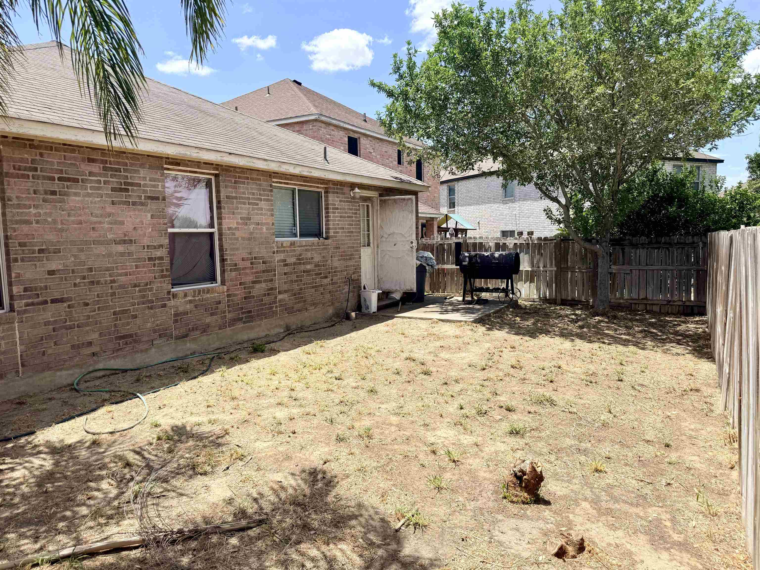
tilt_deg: -4.5
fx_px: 527
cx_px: 380
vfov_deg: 56.8
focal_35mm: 24
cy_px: 285
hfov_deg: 71.6
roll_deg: +0.7
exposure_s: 1/4167
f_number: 1.78
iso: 80
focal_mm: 6.76
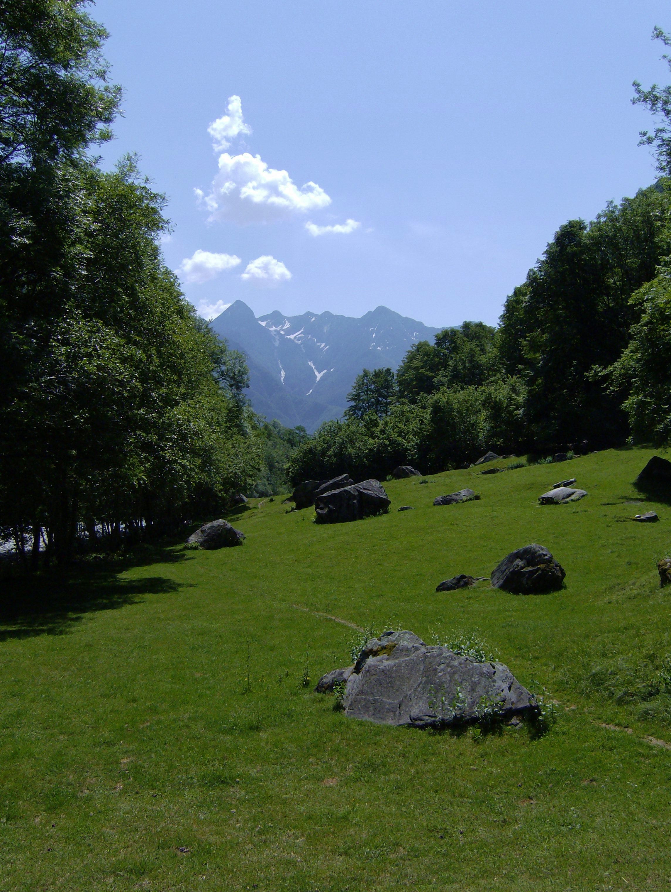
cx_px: 336
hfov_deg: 39.7
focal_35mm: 36
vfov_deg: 51.3
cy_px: 446
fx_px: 928
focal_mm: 6
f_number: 4.7
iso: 100
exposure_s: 1/1099
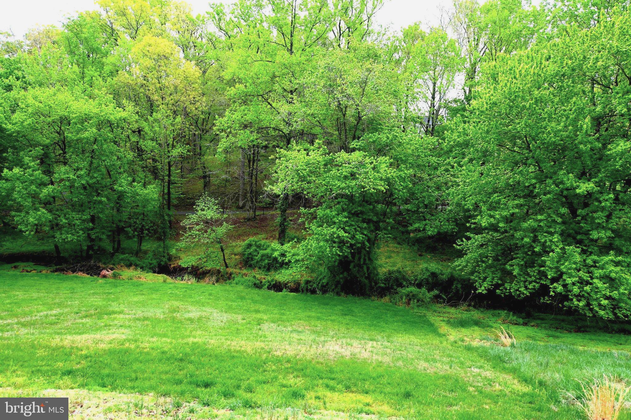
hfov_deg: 73.7
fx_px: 421
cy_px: 210
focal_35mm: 24
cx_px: 316
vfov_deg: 53.1
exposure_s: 1/100
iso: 64
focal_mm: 24
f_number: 4
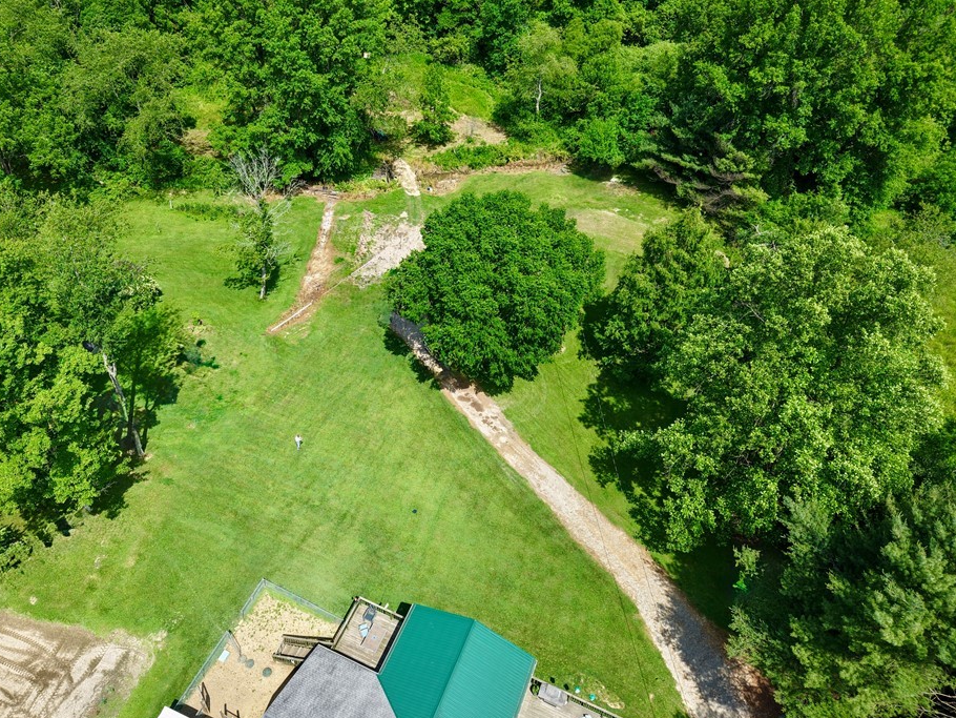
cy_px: 336
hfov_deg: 65.1
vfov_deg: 51.3
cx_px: 421
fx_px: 746
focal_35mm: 27
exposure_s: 1/2500
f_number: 1.8
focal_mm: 8.67
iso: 100
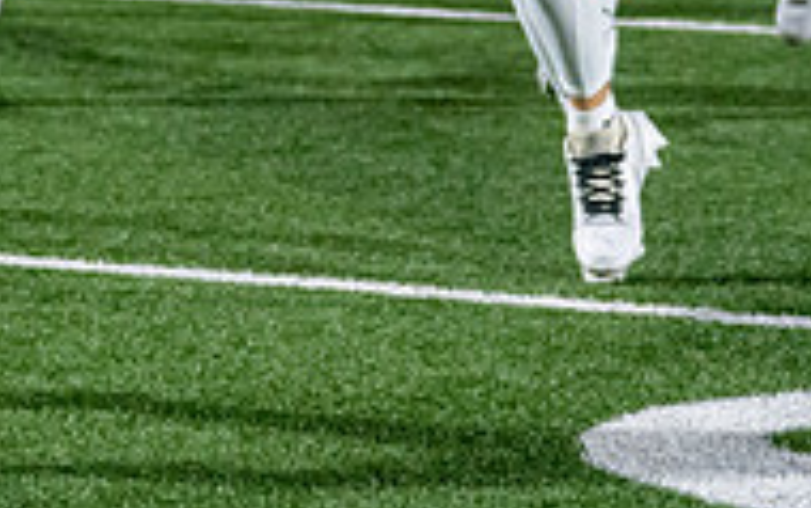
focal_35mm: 301
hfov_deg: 6.9
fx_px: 6657
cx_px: -265
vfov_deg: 4.3
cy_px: -422
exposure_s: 1/1000
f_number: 2.8
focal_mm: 70
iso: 3200
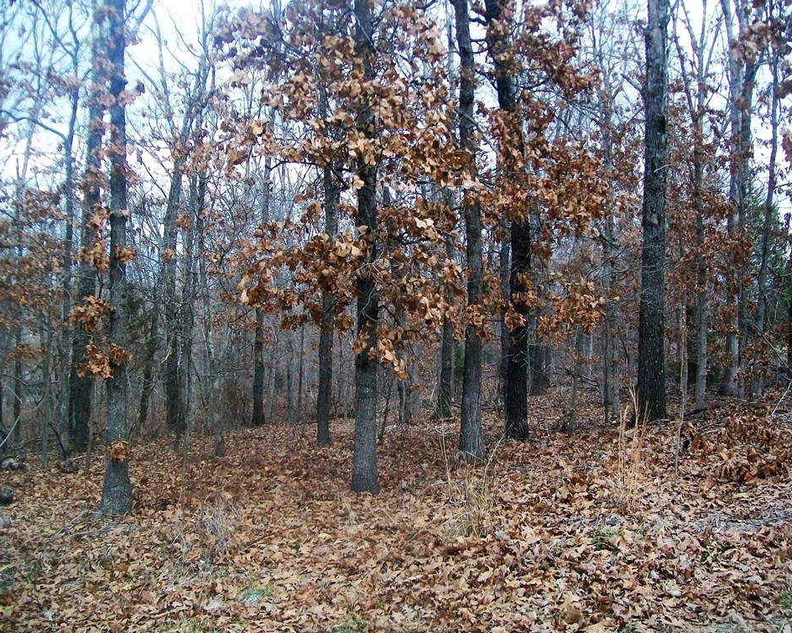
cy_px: 314
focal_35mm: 36
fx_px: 844
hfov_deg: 50.3
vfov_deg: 41.1
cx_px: 405
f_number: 2.7
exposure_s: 1/500
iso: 319
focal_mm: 6.1
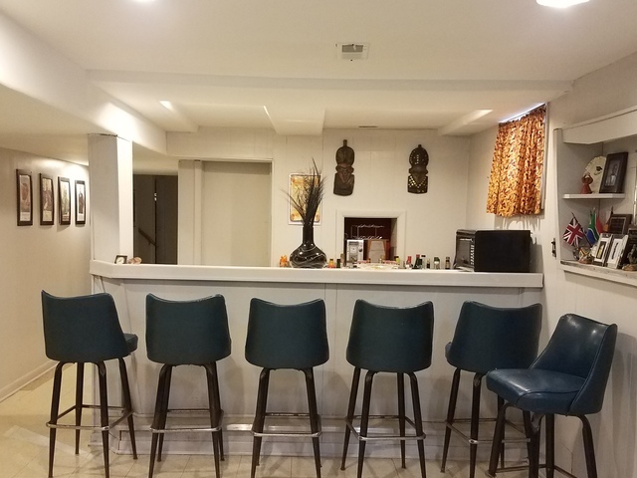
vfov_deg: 53.1
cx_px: 318
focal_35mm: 26
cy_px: 239
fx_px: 478
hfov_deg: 67.3
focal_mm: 4.2
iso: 200
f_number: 1.7
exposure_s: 1/24
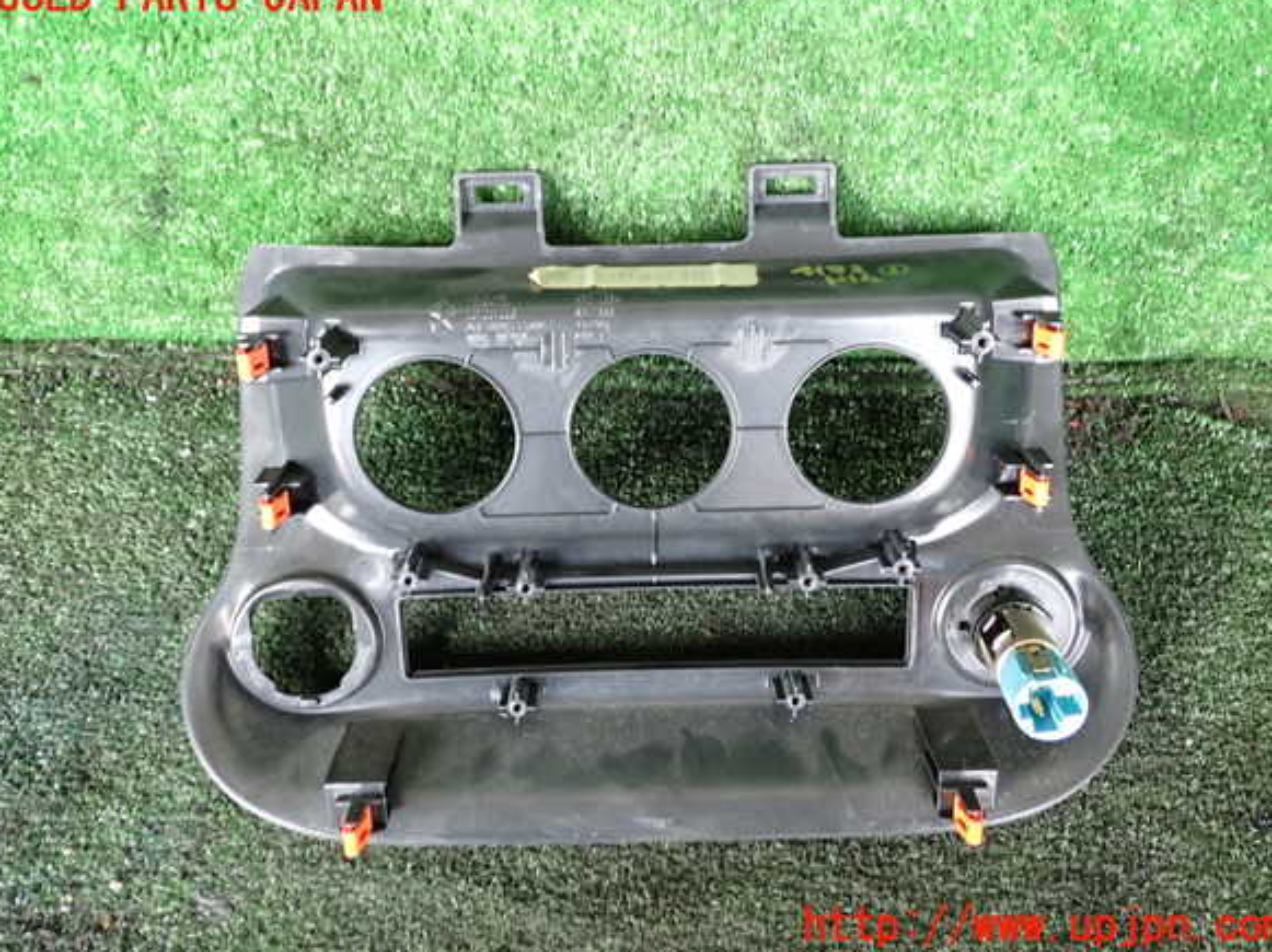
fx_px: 1138
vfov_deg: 45.4
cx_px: 641
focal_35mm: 31
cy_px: 462
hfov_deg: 58.4
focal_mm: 5.4
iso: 400
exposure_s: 1/30
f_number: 2.3
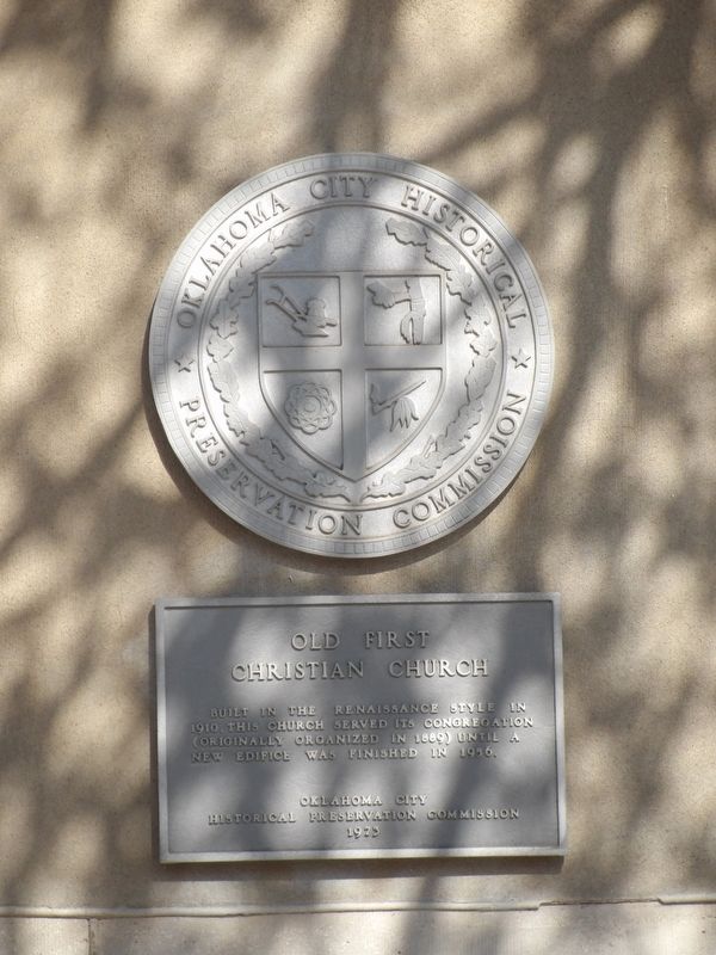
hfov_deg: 2.5
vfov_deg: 3.3
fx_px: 16658
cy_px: 478
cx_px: 358
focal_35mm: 604
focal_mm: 108.3
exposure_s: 1/324
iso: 100
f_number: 4.2
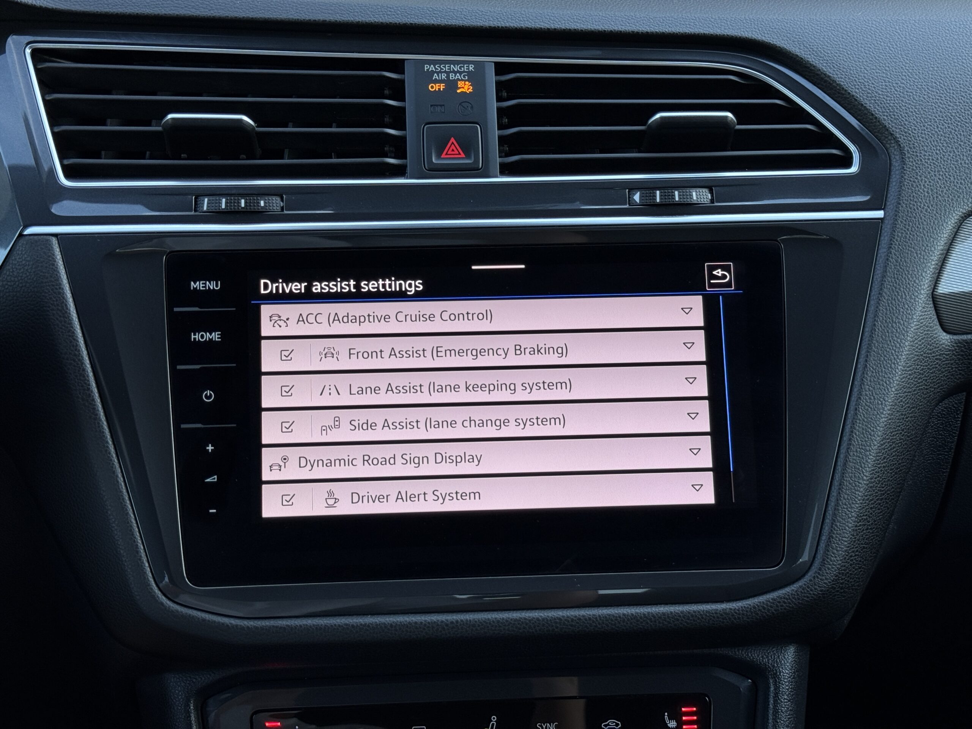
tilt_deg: -24.4
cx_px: 486
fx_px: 1348
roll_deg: +0.3
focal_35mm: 48
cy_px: 364
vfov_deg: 30.3
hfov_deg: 39.7
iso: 64
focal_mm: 6.76
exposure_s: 1/163
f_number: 1.78
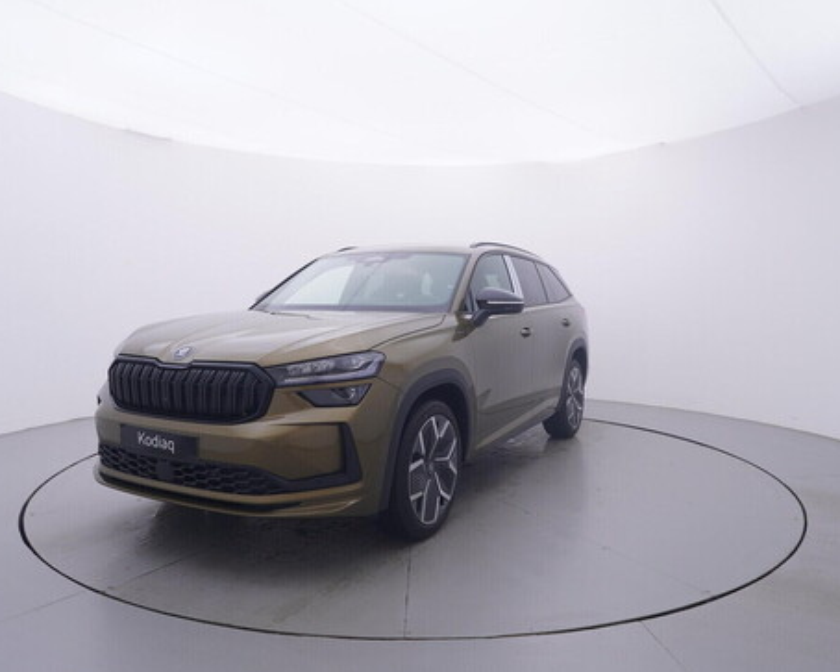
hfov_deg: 66.9
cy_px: 338
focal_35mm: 26
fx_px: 636
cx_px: 423
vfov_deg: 55.7
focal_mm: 15
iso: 200
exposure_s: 1/80
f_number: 5
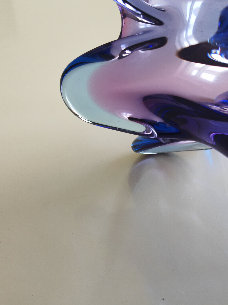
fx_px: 343
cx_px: 114
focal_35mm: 39
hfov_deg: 36.8
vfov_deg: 47.9
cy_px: 152
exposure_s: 1/100
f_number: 1.8
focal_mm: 5.53
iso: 80
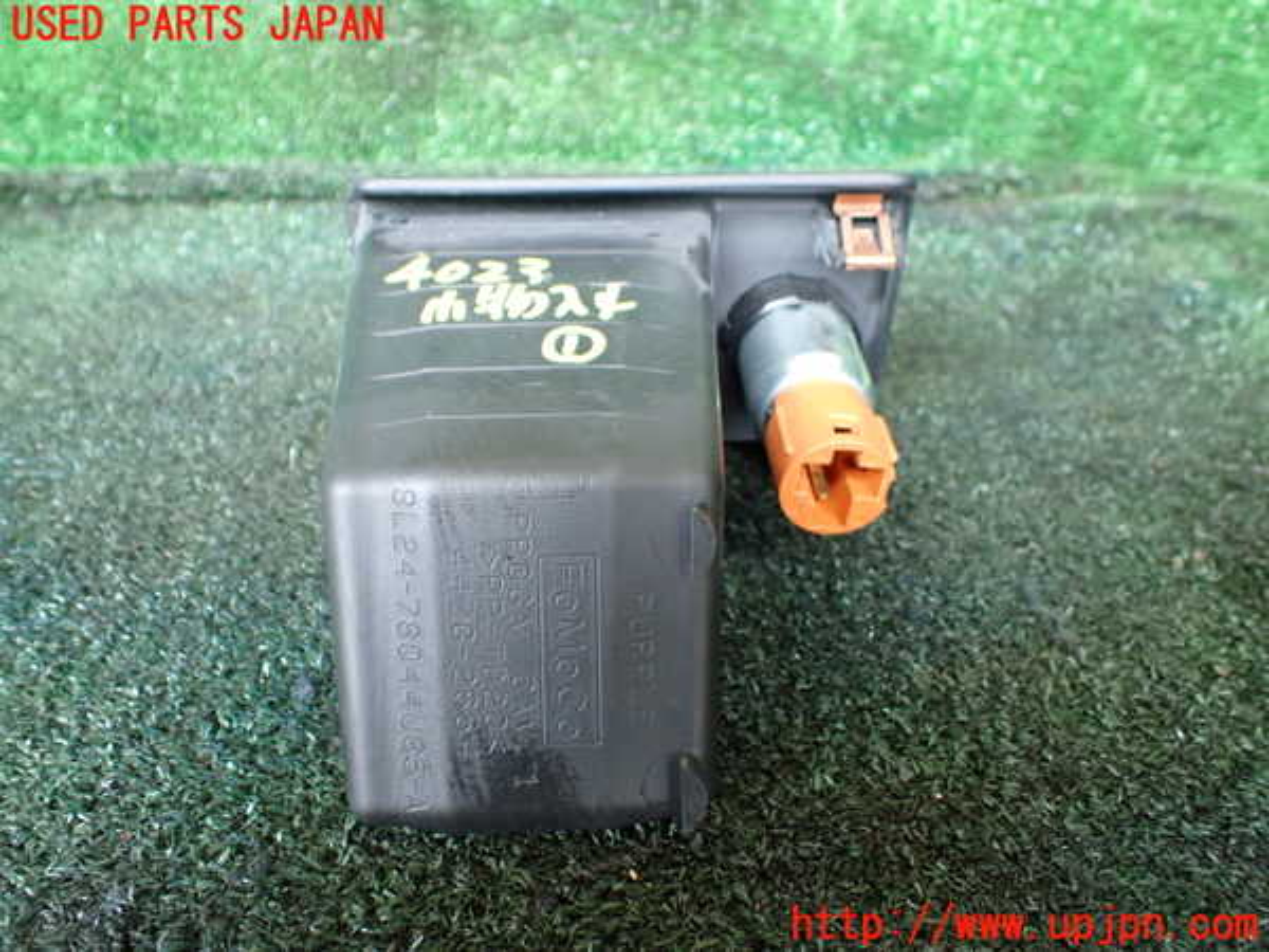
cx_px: 634
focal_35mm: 30
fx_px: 1100
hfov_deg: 60.0
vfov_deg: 46.8
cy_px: 476
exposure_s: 1/125
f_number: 2.3
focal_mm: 5.4
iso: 640
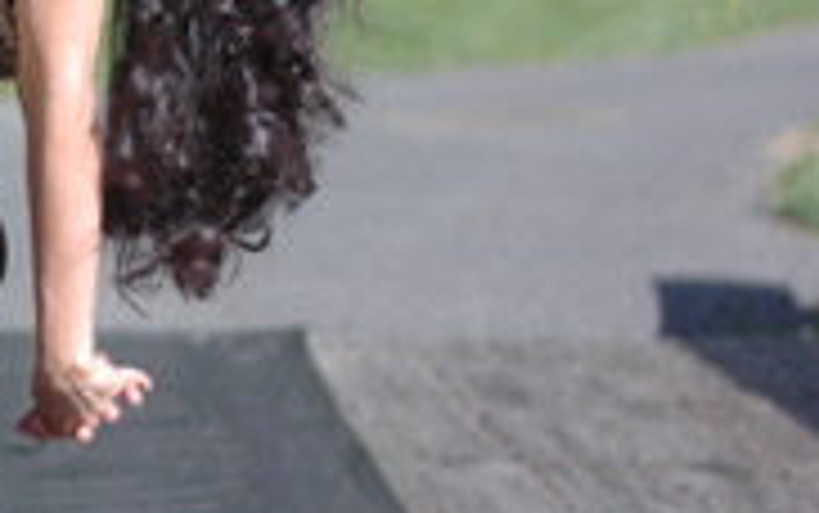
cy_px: 58
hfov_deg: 7.7
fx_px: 5986
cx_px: -212
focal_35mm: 268
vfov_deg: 4.9
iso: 320
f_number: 1.8
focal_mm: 50
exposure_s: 1/6400
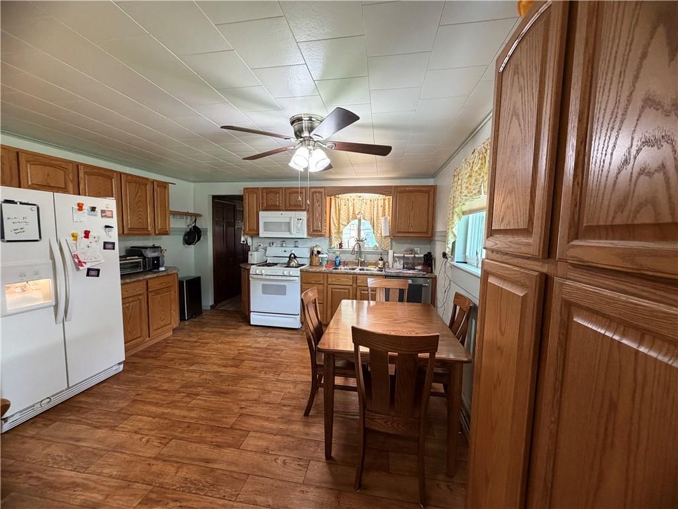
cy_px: 254
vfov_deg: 85.7
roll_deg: -1.0
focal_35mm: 14
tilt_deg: -4.4
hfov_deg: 102.1
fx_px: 274
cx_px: 339
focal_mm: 2.22
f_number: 2.2
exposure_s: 1/60
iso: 320
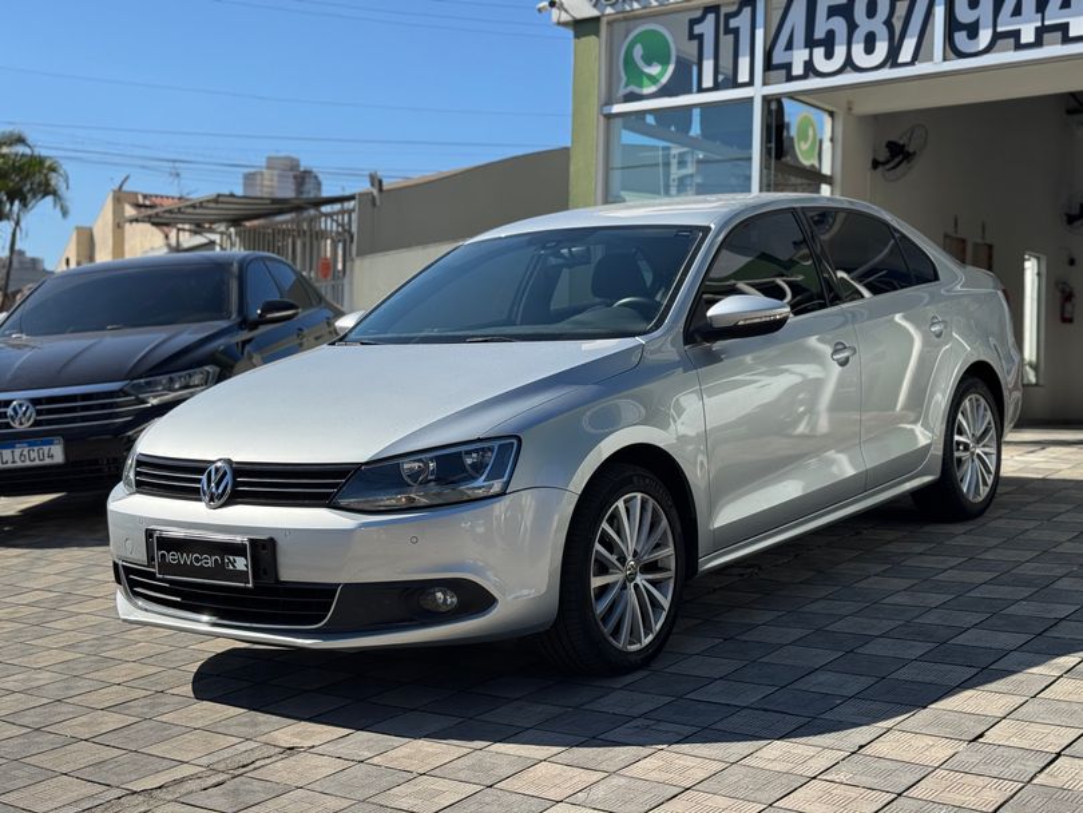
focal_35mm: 48
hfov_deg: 39.6
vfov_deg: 30.3
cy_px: 406
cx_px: 542
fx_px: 1502
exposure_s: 1/3817
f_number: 1.78
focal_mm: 6.76
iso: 64
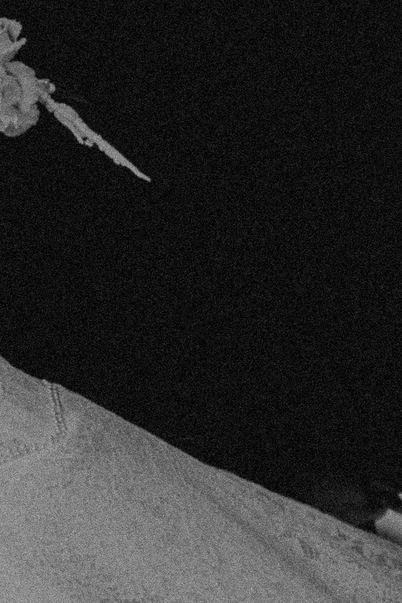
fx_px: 4589
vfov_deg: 7.5
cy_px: 356
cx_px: 119
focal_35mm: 274
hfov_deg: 5.0
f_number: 1.8
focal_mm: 85
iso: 200
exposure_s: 1/250
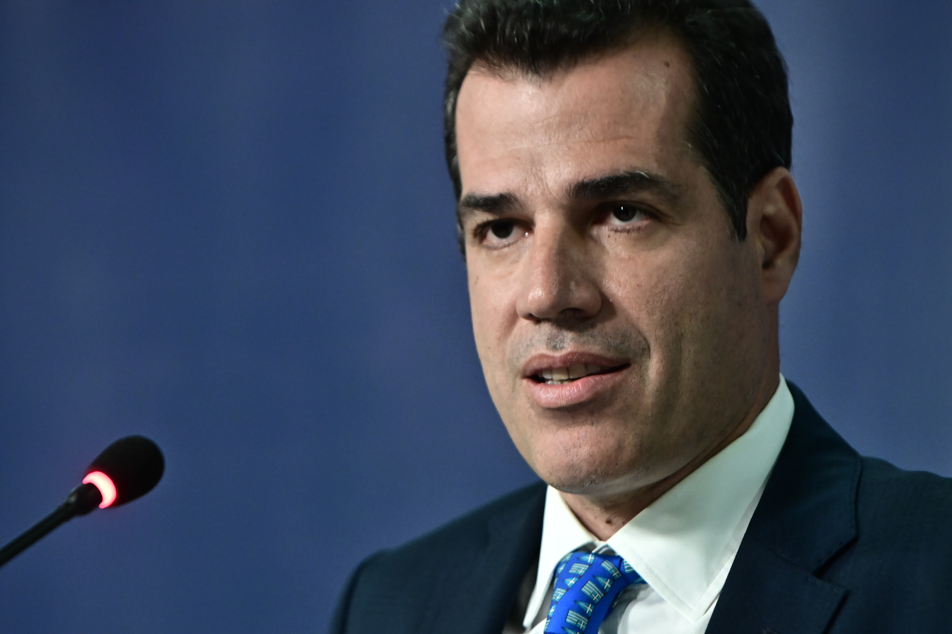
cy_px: 317
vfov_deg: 4.6
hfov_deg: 6.9
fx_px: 7933
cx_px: 476
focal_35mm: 300
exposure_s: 1/320
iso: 2500
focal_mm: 200
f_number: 3.5
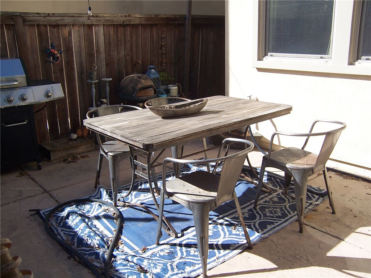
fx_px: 354
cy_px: 139
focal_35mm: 33
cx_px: 186
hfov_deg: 55.4
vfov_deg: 42.9
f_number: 3.4
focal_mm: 5.5
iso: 80
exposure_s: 1/500
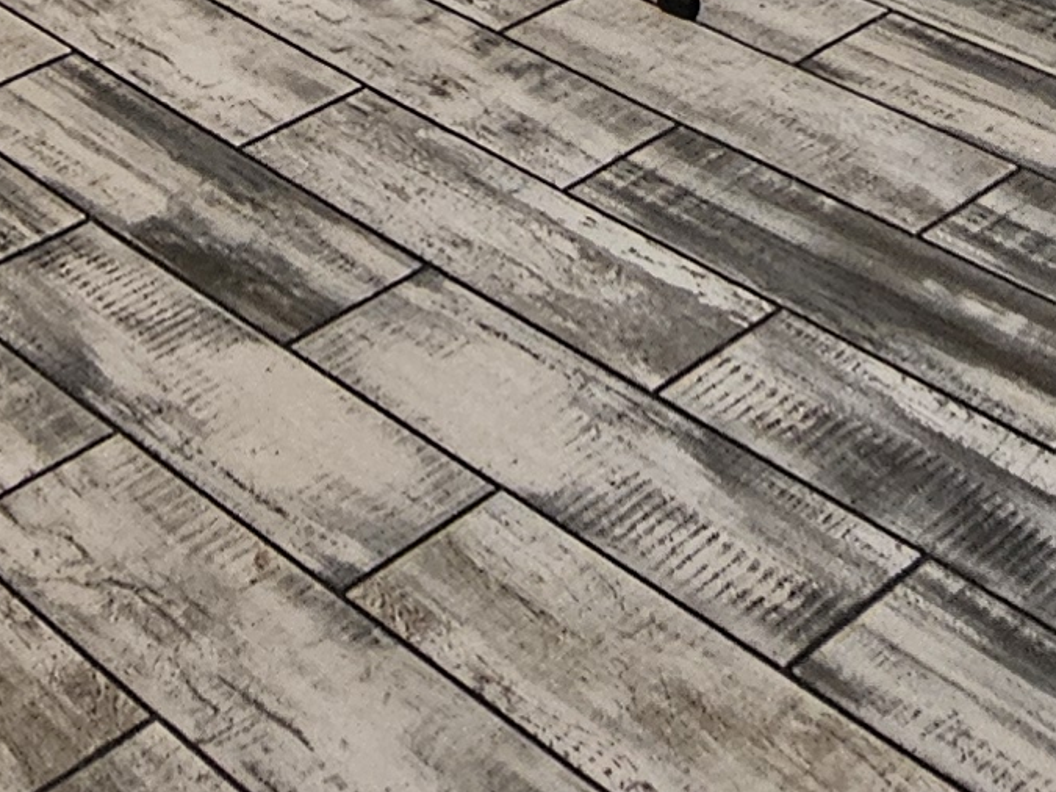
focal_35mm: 77
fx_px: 2349
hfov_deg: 25.0
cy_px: -1288
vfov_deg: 12.8
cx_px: 242
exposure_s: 1/50
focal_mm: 2.2
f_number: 2.2
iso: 160
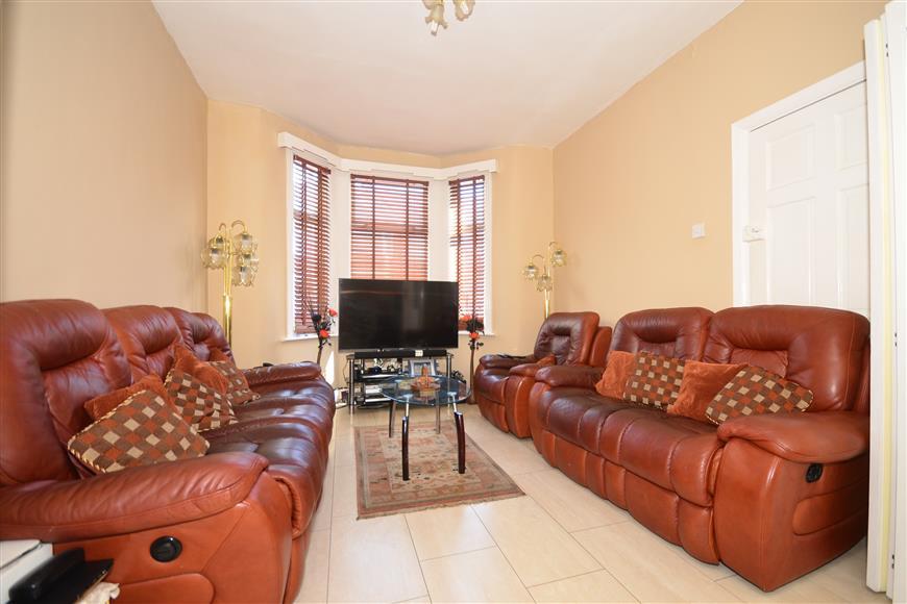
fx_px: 378
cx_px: 454
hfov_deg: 100.4
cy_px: 302
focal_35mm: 15
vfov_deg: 77.3
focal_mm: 10
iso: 400
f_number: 5.6
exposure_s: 1/50
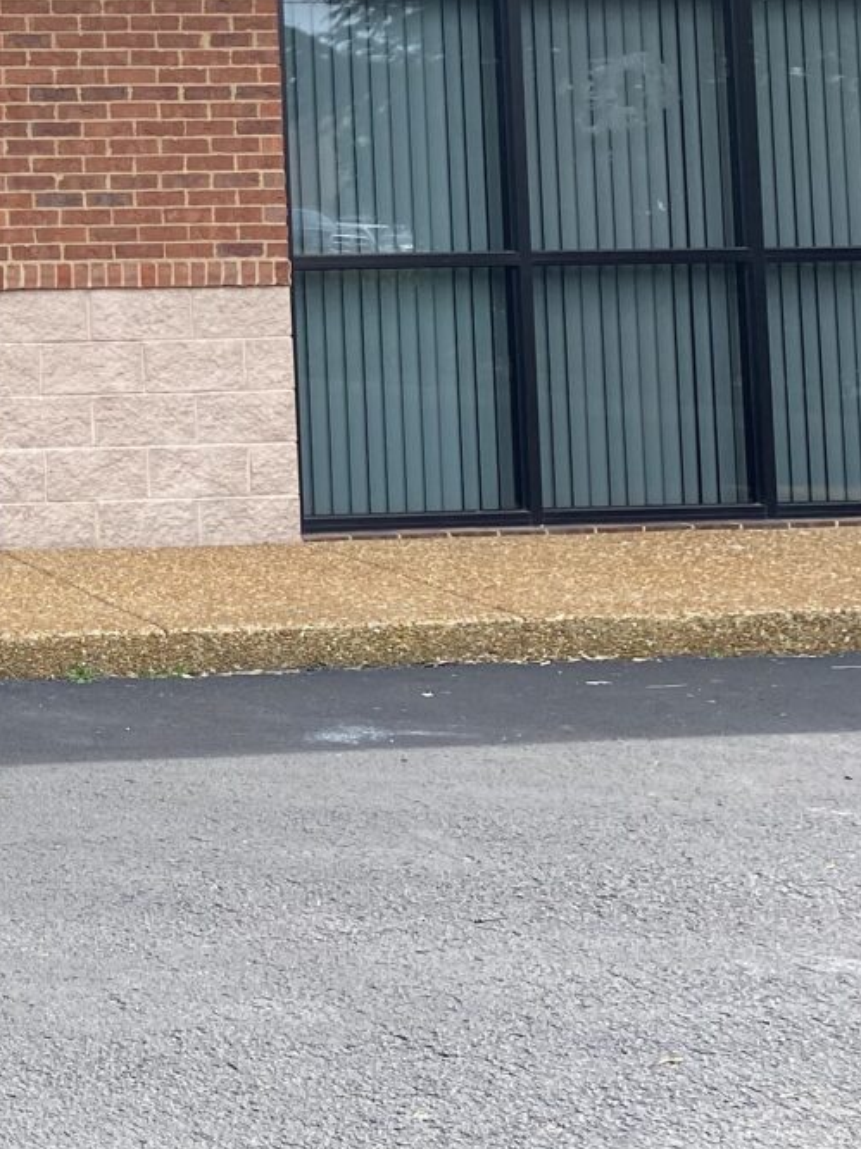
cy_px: 50
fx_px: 2489
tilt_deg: +3.1
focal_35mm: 75
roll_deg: +0.4
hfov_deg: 16.6
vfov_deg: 25.0
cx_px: -652
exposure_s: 1/728
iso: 32
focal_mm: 4.25
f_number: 1.8
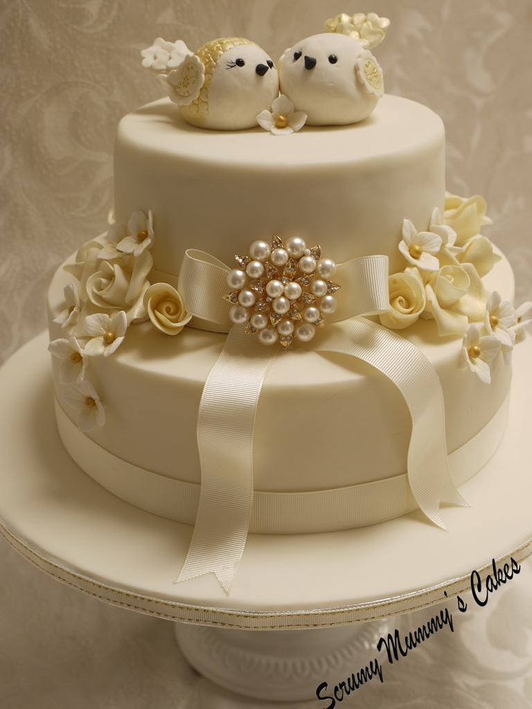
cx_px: 266
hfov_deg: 30.3
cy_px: 354
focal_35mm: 48
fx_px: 984
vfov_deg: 39.7
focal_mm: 24
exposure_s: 1/30
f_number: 4.8
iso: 100
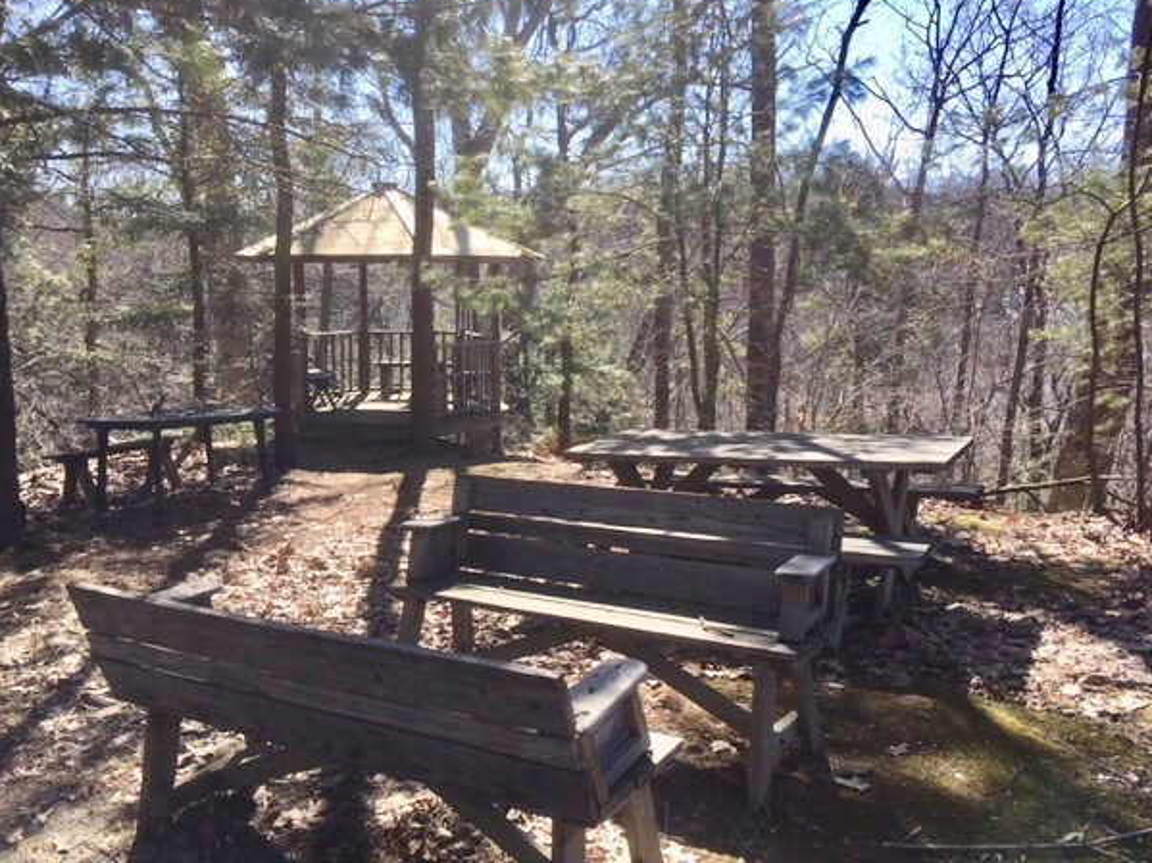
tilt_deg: -10.9
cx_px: 552
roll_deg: +0.5
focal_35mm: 31
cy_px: 448
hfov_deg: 58.3
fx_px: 1031
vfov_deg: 45.4
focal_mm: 4.15
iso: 25
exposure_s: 1/718
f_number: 2.2
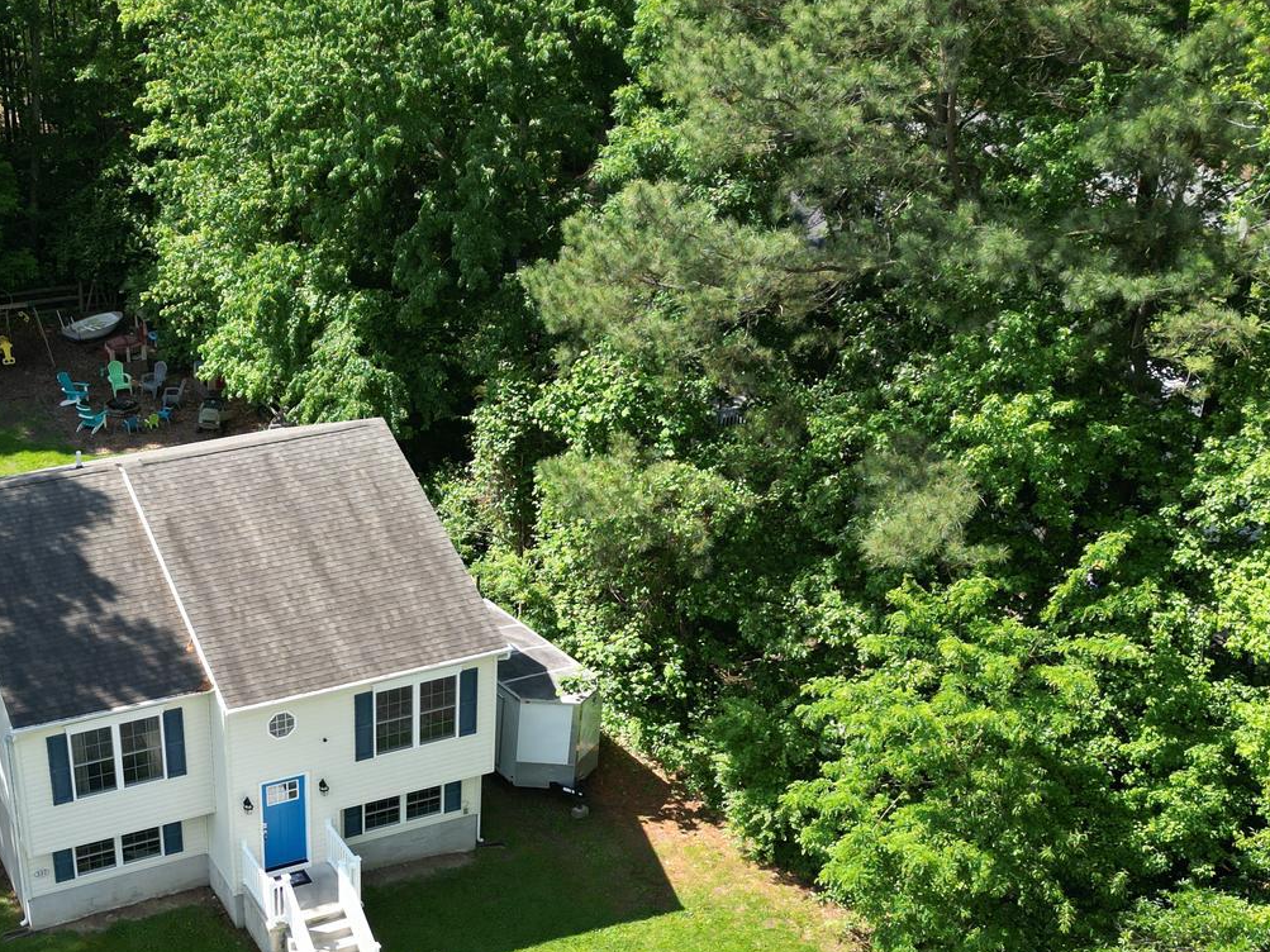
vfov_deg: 29.3
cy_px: 685
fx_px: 1798
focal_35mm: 49
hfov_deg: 38.1
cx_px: 339
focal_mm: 6.72
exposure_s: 1/1000
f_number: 1.7
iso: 100
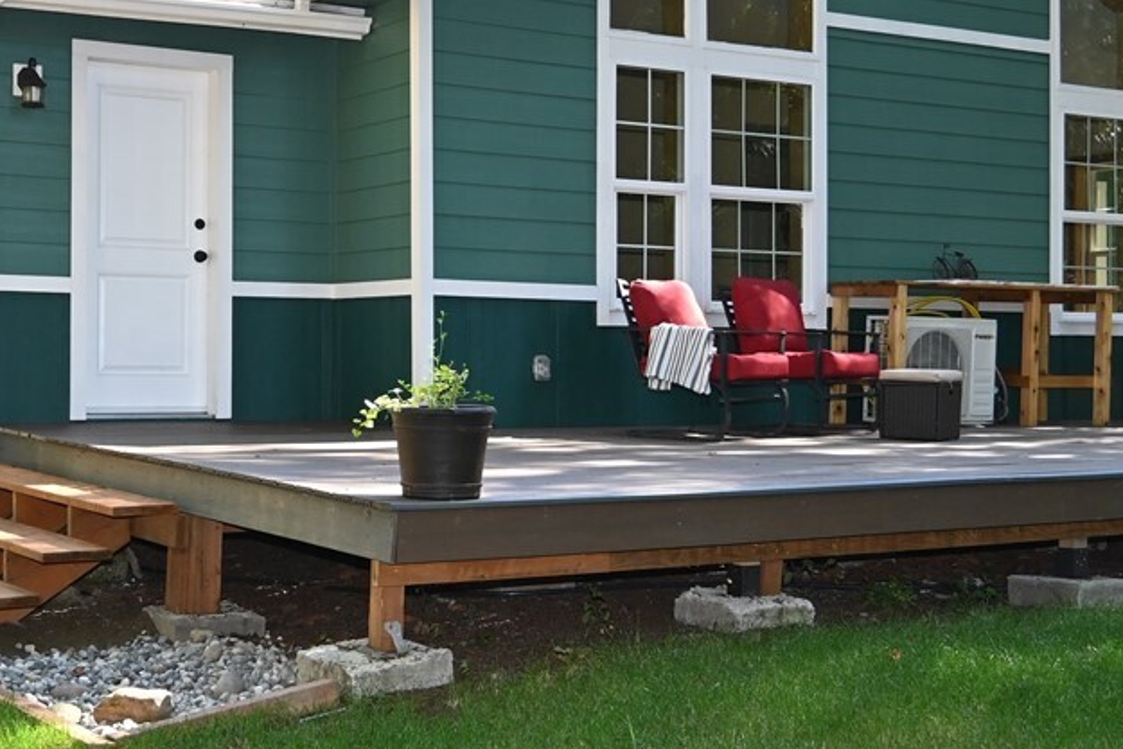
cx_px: 517
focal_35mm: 57
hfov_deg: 35.0
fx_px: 1778
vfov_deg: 23.8
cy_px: 355
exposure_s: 1/100
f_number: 5
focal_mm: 14
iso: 200
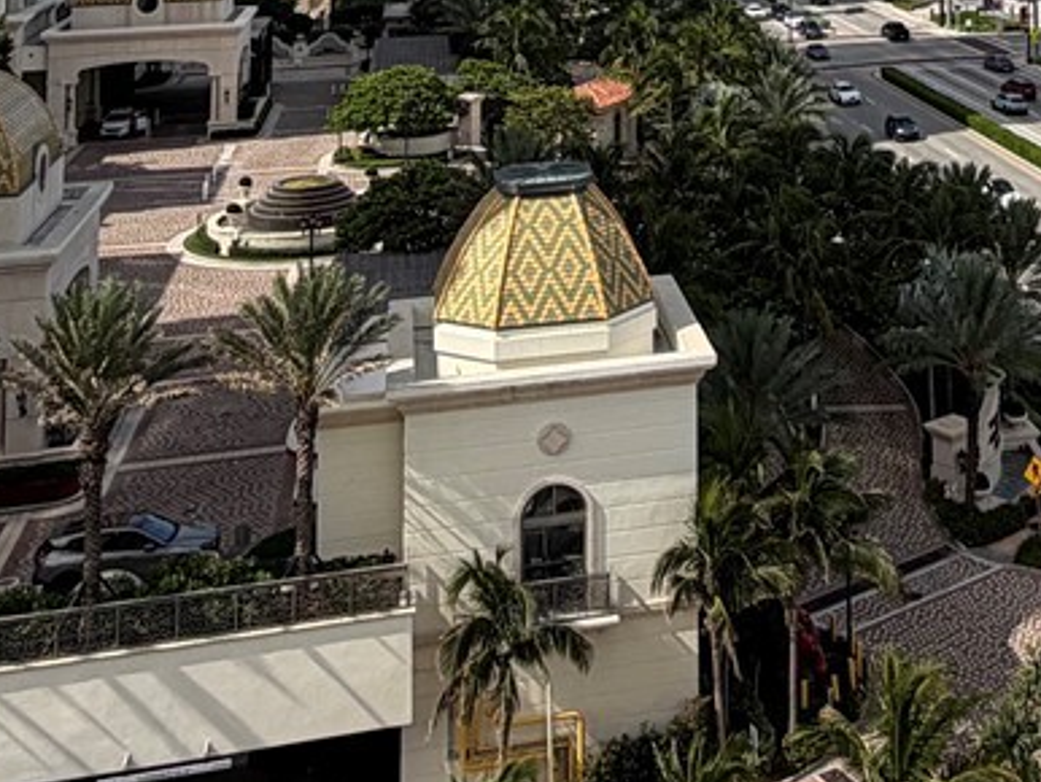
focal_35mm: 58
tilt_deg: +6.0
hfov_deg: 31.8
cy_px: -391
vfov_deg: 21.3
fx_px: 1745
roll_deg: +1.3
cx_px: 912
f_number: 2.2
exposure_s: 1/1145
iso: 20
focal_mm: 2.22
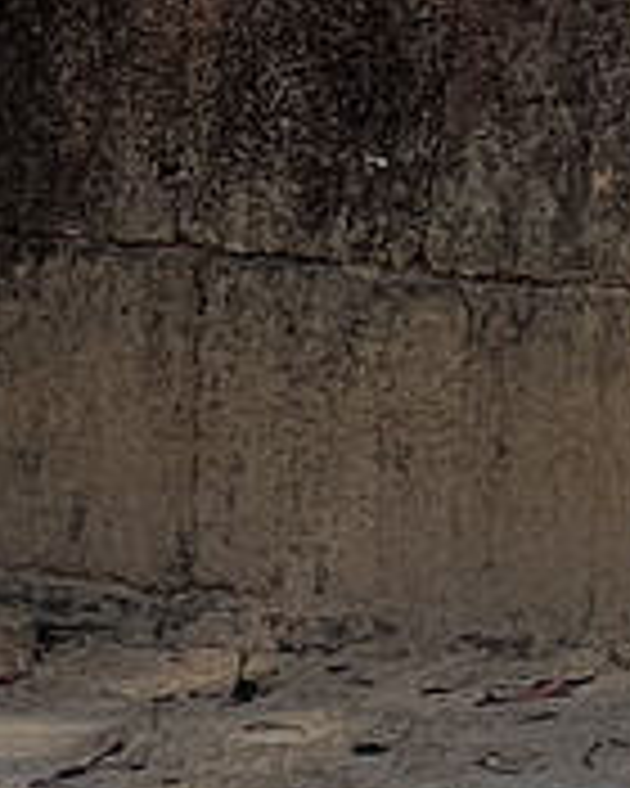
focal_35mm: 514
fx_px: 11980
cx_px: 2606
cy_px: -1045
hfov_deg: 2.9
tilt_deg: +0.2
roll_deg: +0.3
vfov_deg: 3.7
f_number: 2.8
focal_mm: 9
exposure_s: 1/134
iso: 32
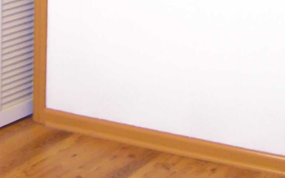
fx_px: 1041
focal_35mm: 134
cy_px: -132
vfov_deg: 9.4
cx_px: 108
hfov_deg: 15.6
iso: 80
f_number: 2.8
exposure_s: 1/5
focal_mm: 6.3
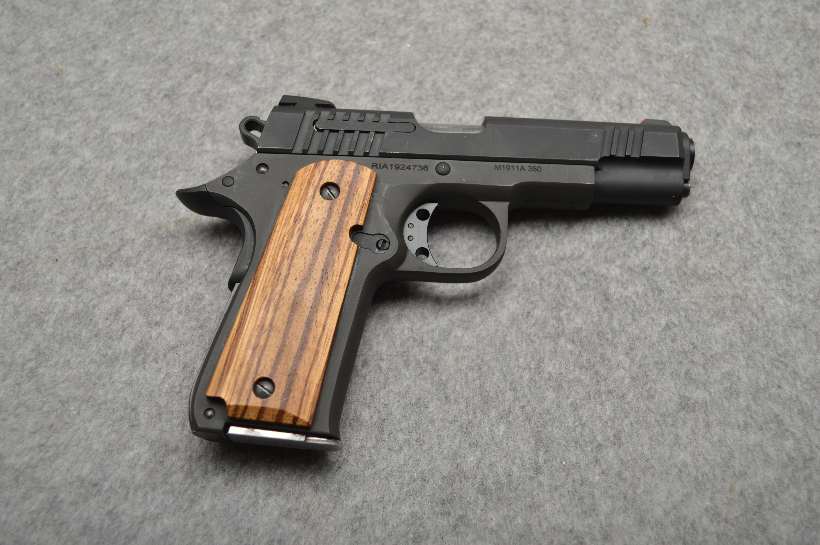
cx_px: 410
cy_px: 272
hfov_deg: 49.6
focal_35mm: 39
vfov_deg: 34.1
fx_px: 888
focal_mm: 26
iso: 100
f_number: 4.5
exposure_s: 1/200
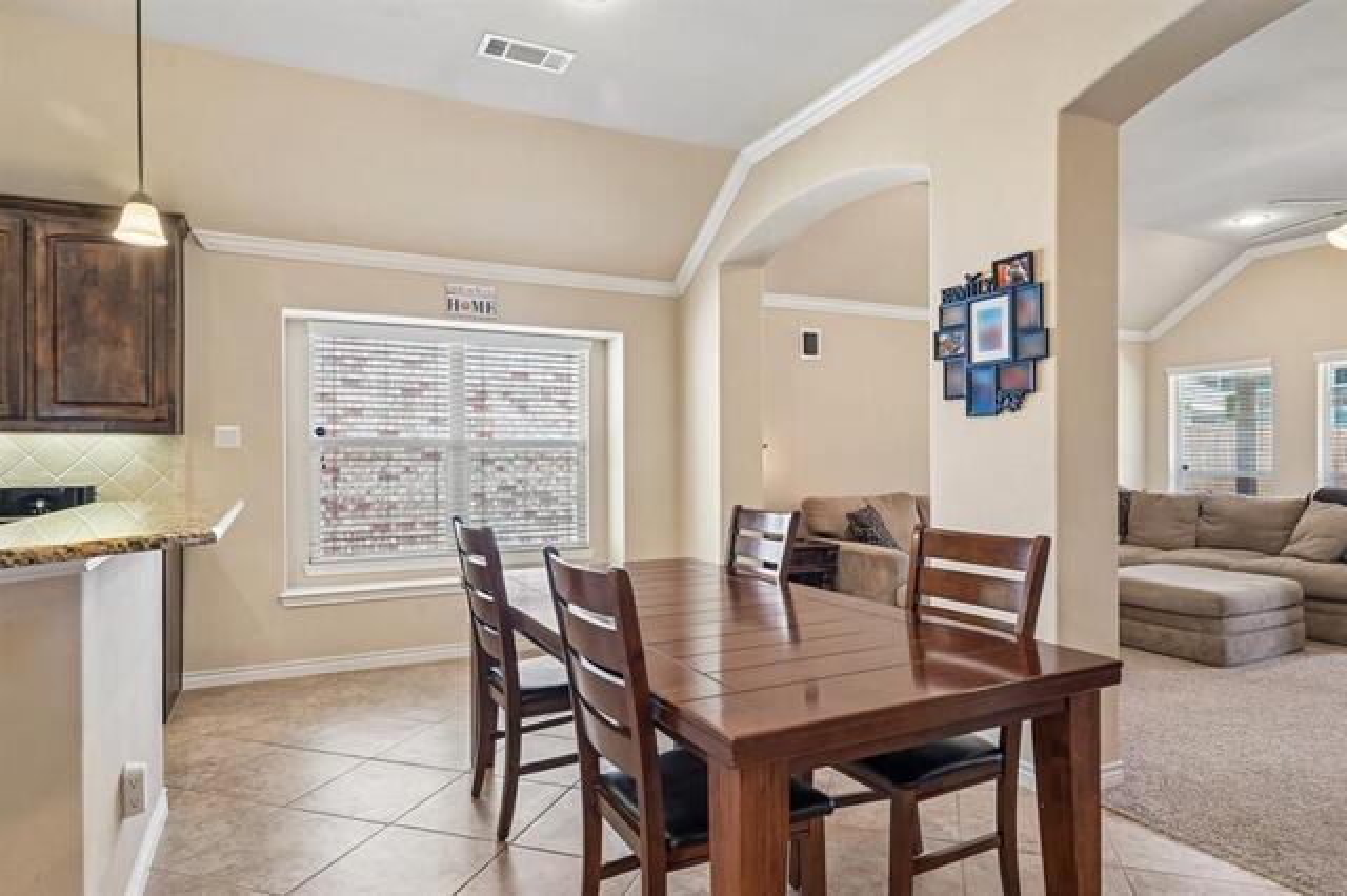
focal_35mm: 20
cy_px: 448
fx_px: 748
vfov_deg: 61.9
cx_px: 674
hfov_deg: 84.0
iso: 400
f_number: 8
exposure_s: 1/40
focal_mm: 20
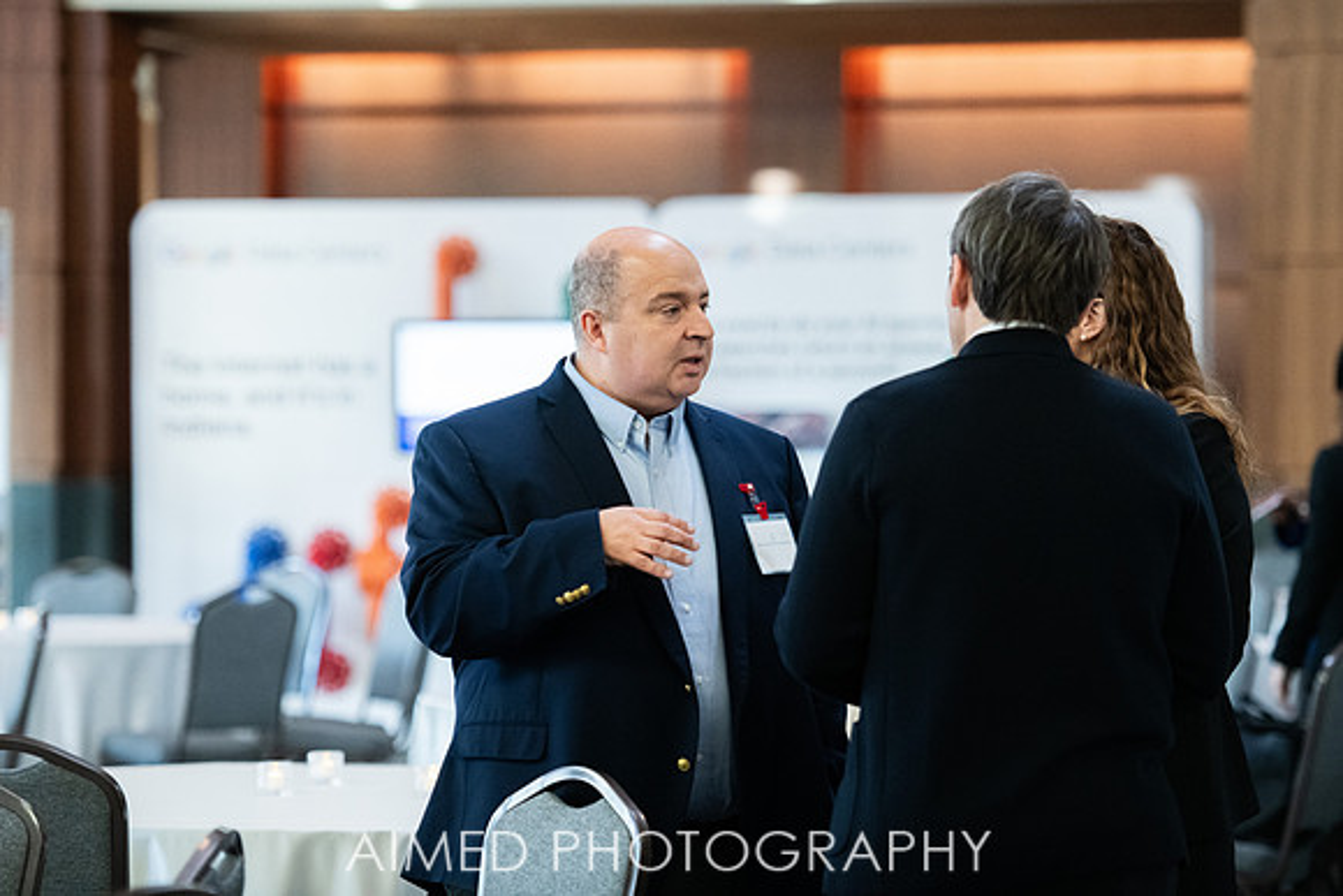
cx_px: 672
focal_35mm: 149
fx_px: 5562
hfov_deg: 13.8
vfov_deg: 9.2
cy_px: 401
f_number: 2.8
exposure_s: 1/200
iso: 3200
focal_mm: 135
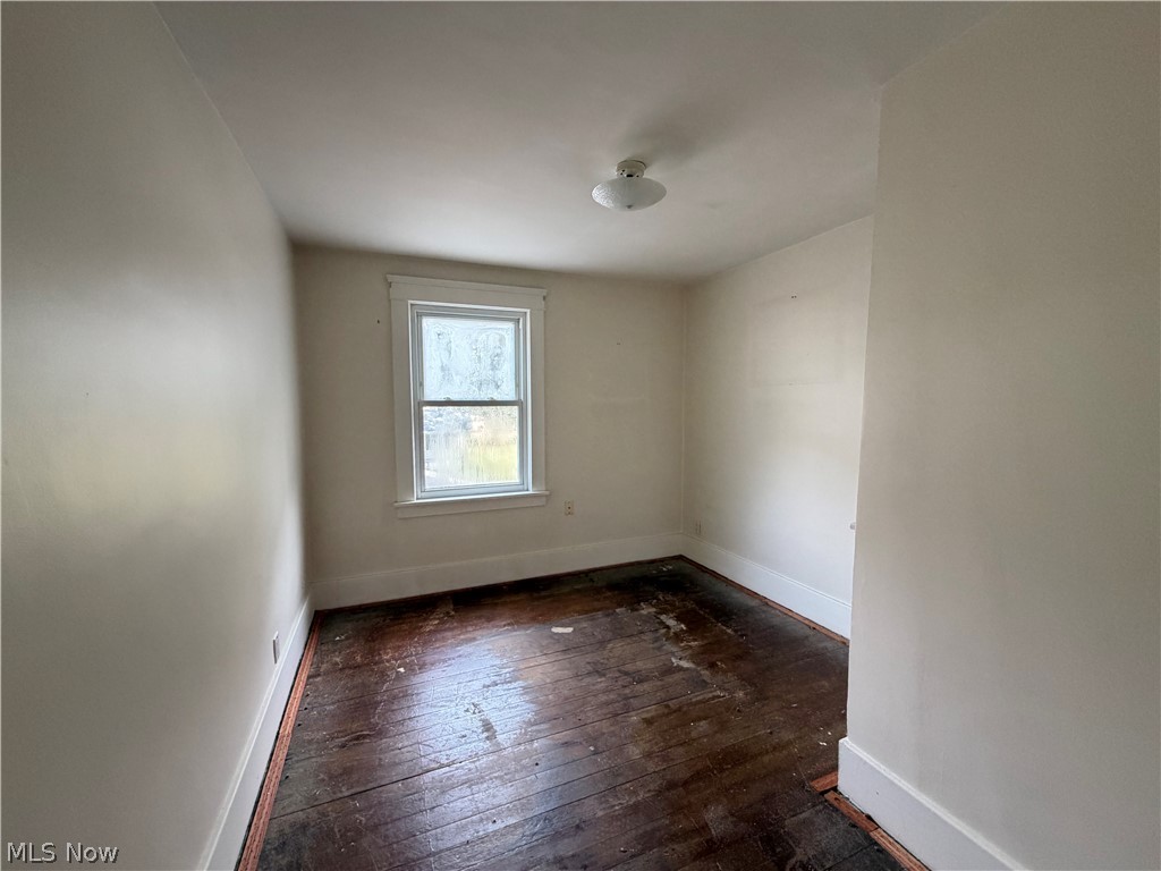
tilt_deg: -5.3
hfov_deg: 102.1
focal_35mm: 14
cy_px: 436
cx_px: 580
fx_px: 470
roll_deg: +0.6
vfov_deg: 85.7
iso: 320
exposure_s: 1/111
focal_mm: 2.22
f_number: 2.2
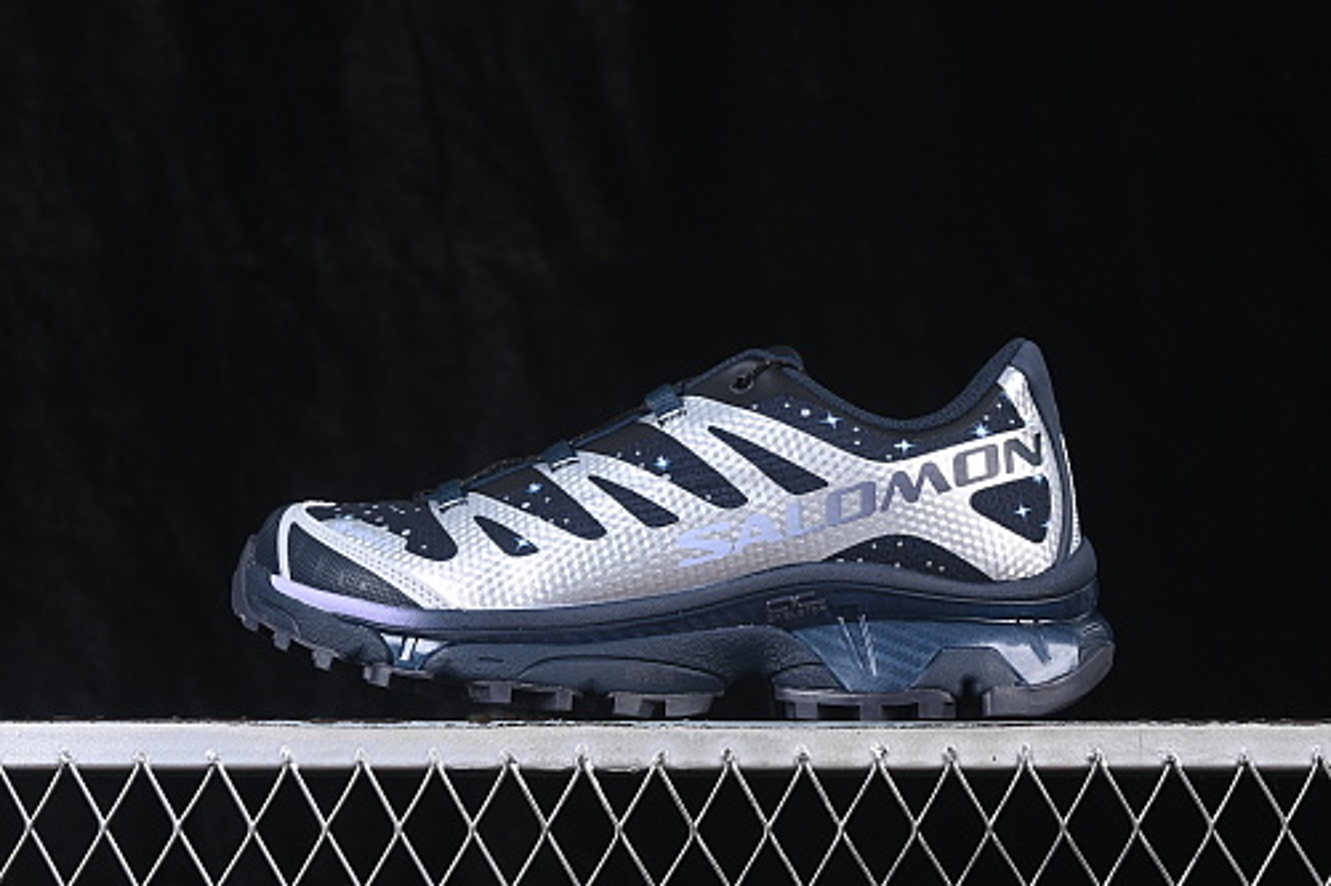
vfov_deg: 18.2
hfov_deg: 27.0
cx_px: 666
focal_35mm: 75
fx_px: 2772
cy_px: 443
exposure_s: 1/60
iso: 160
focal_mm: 50
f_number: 6.3
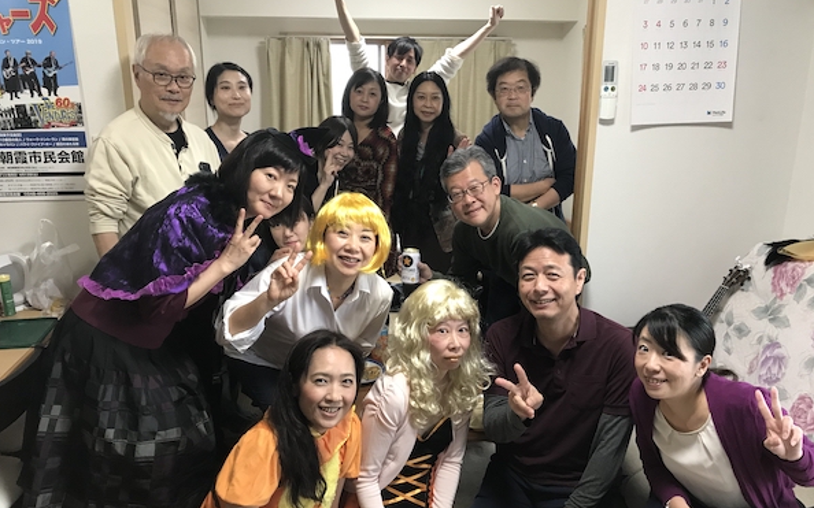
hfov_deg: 62.9
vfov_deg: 41.8
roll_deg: -0.5
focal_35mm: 30
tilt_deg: -15.7
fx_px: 665
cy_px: 277
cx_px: 410
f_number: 1.8
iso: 50
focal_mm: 3.99
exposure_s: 1/17
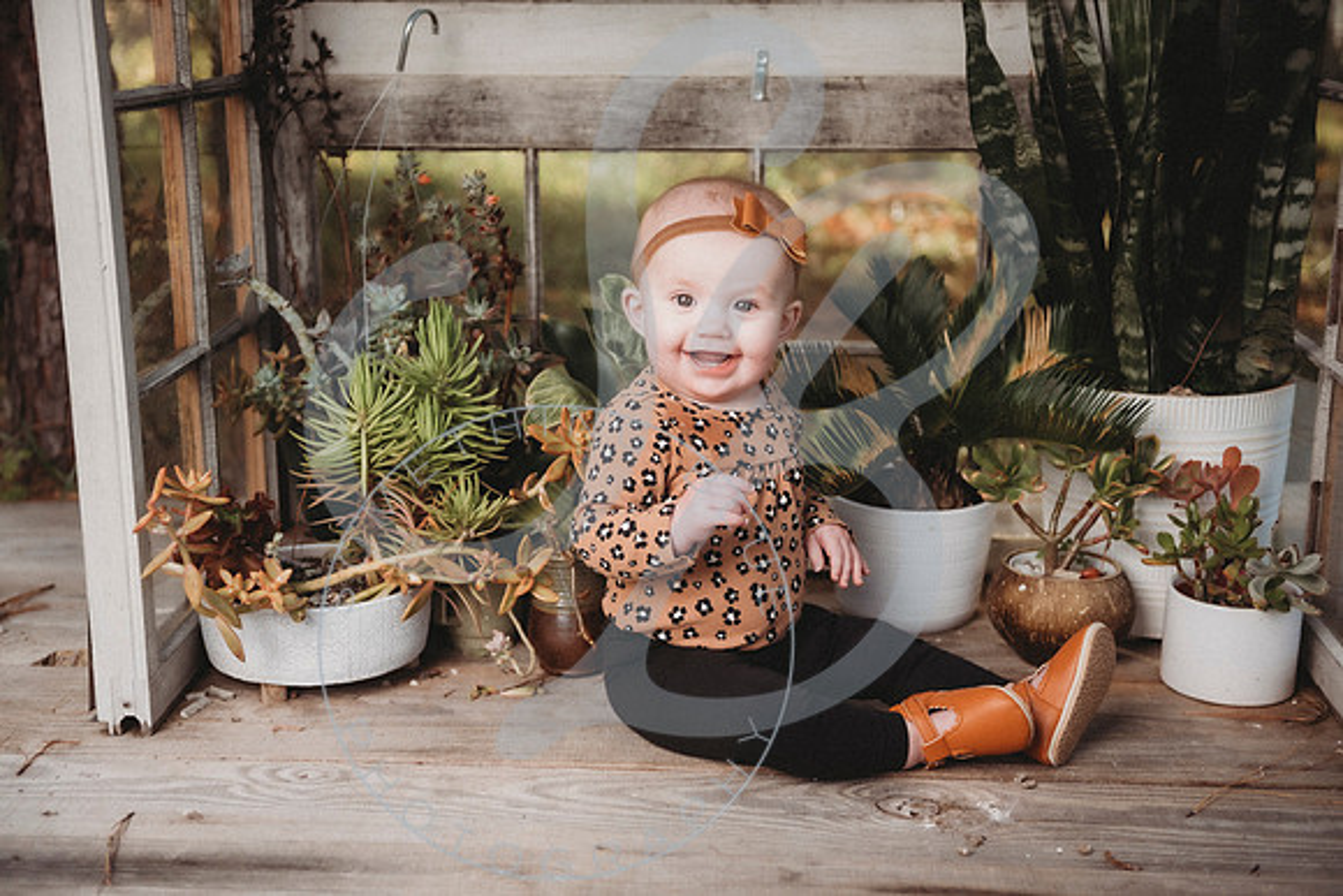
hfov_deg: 39.6
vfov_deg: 27.0
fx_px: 1865
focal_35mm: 50
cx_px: 656
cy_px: 448
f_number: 2.8
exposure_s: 1/800
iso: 100
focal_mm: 48
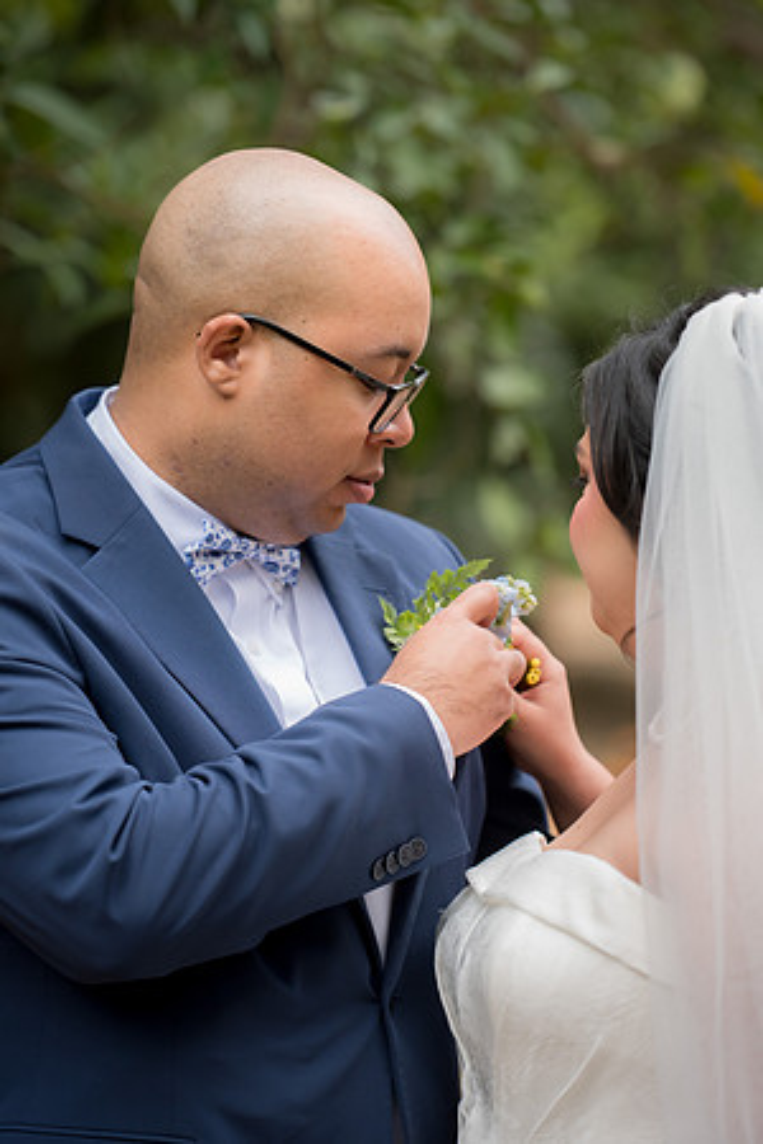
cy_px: 572
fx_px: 4450
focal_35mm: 140
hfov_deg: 9.8
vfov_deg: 14.7
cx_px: 382
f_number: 2.8
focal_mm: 140
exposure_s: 1/320
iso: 640
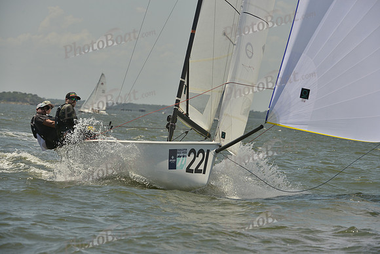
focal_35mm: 200
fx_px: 2112
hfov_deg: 10.3
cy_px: 127
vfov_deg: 6.9
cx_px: 190
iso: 280
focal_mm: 200
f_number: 9
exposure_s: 1/1600
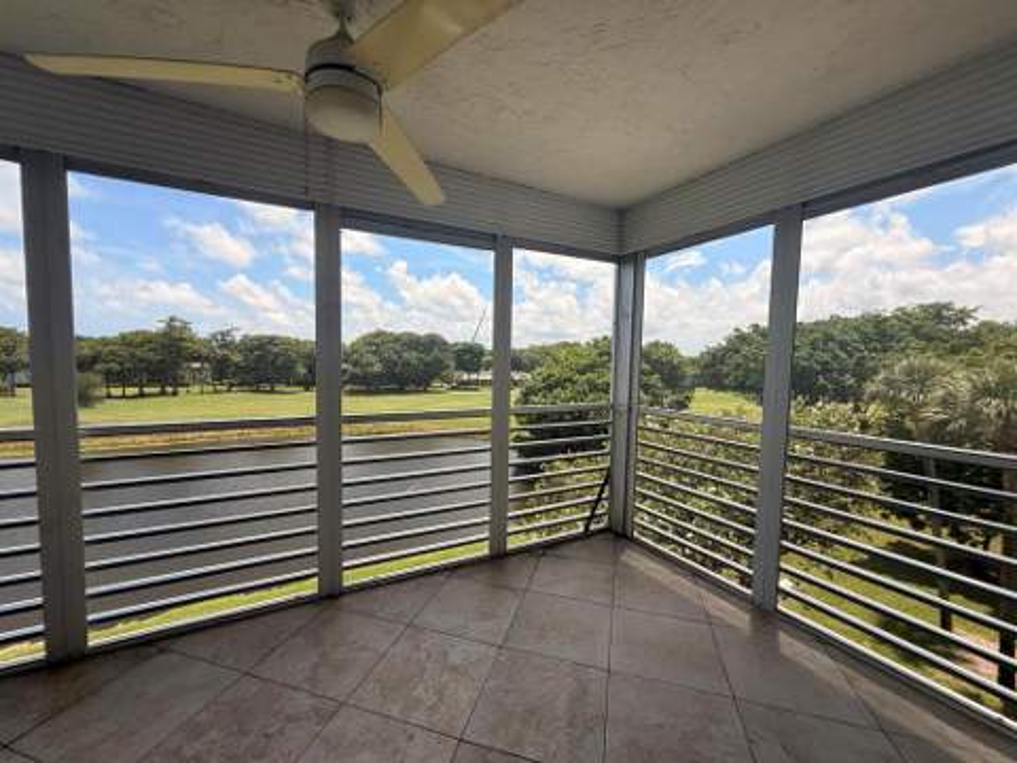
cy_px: 382
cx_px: 508
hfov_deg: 102.1
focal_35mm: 14
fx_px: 411
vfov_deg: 85.7
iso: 50
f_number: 2.2
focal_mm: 2.22
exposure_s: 1/1189
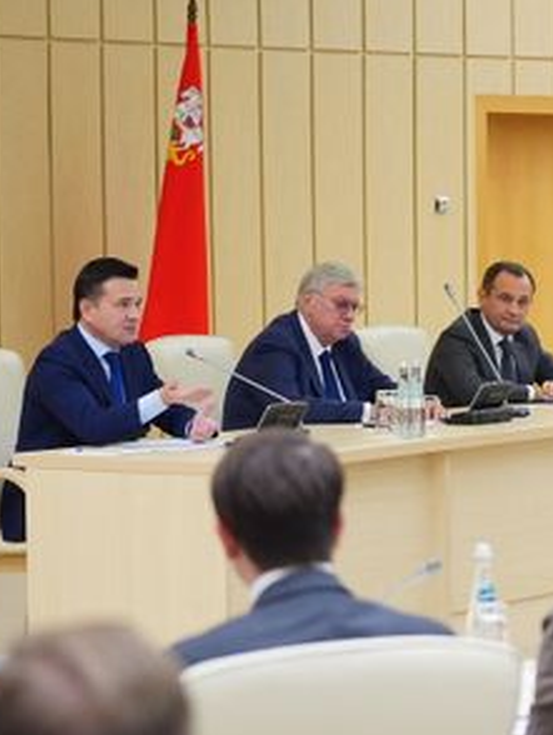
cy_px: 518
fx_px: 3403
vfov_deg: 12.3
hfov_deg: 9.2
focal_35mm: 160
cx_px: 597
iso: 2000
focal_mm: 70
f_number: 2.8
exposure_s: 1/320
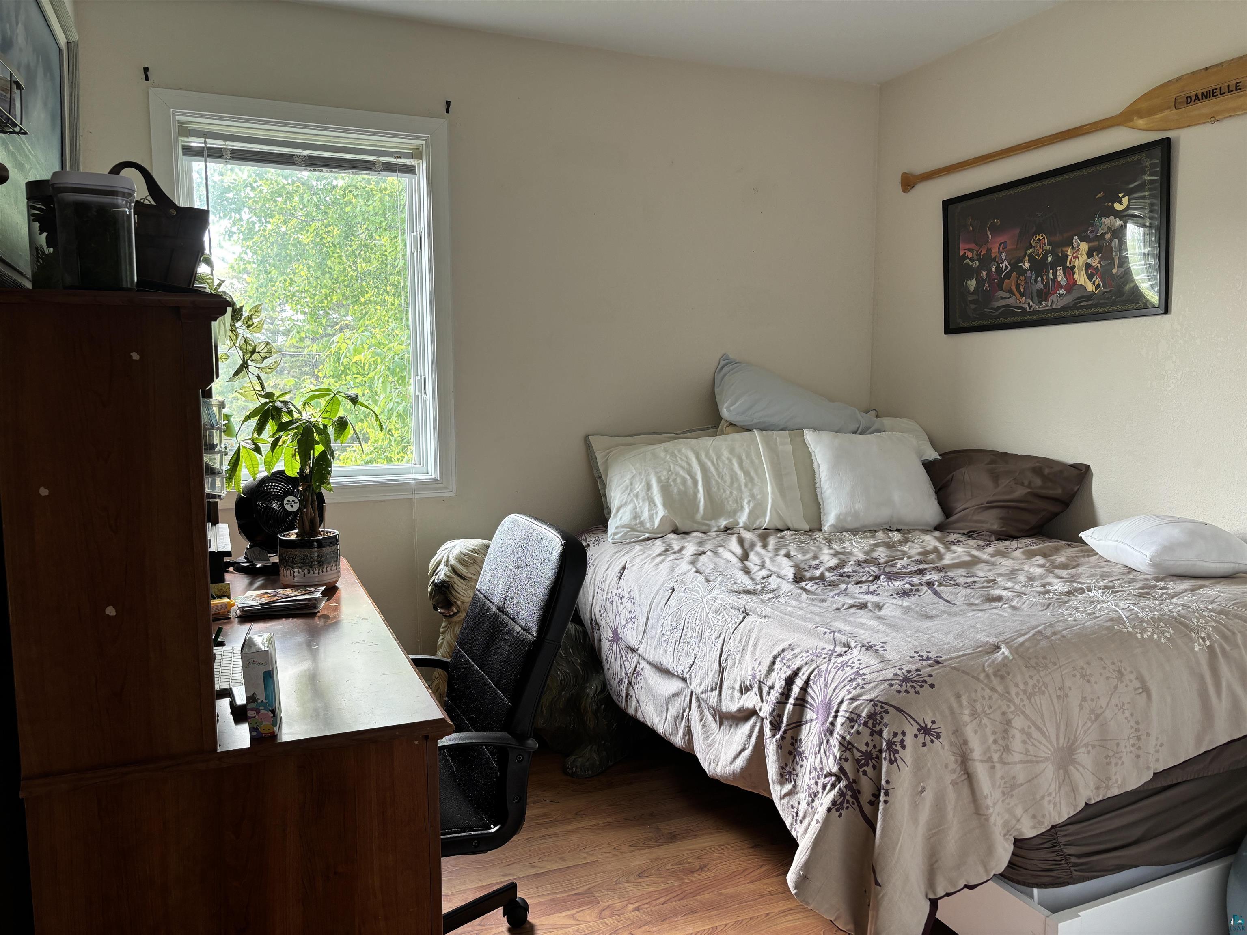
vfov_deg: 53.1
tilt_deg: -6.1
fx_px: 937
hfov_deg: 67.3
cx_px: 624
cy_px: 468
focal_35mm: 26
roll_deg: -0.4
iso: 80
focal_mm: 5.96
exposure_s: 1/60
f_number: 1.6
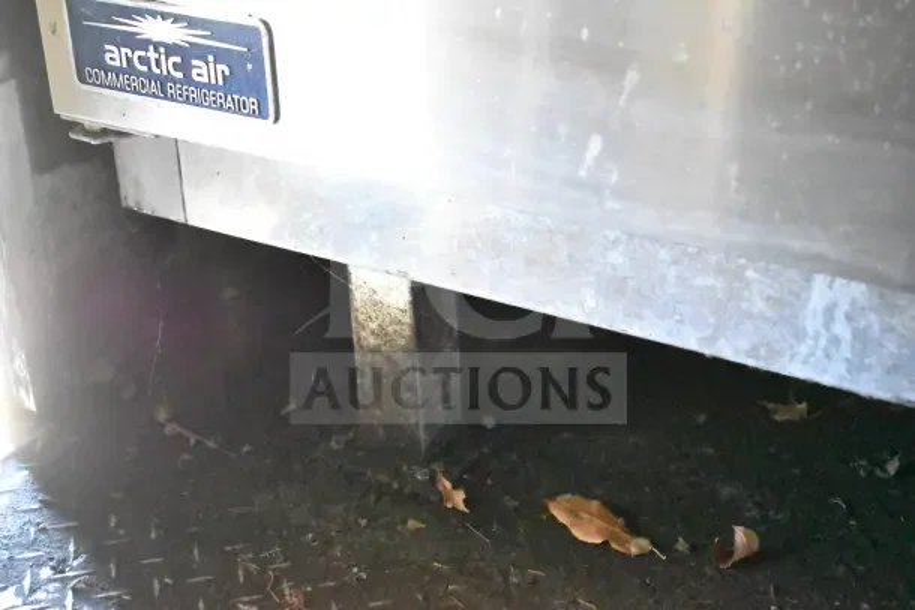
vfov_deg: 26.5
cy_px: 305
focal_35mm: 51
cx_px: 458
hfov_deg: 38.9
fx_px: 1296
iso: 25600
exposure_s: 1/20
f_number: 4.5
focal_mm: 34
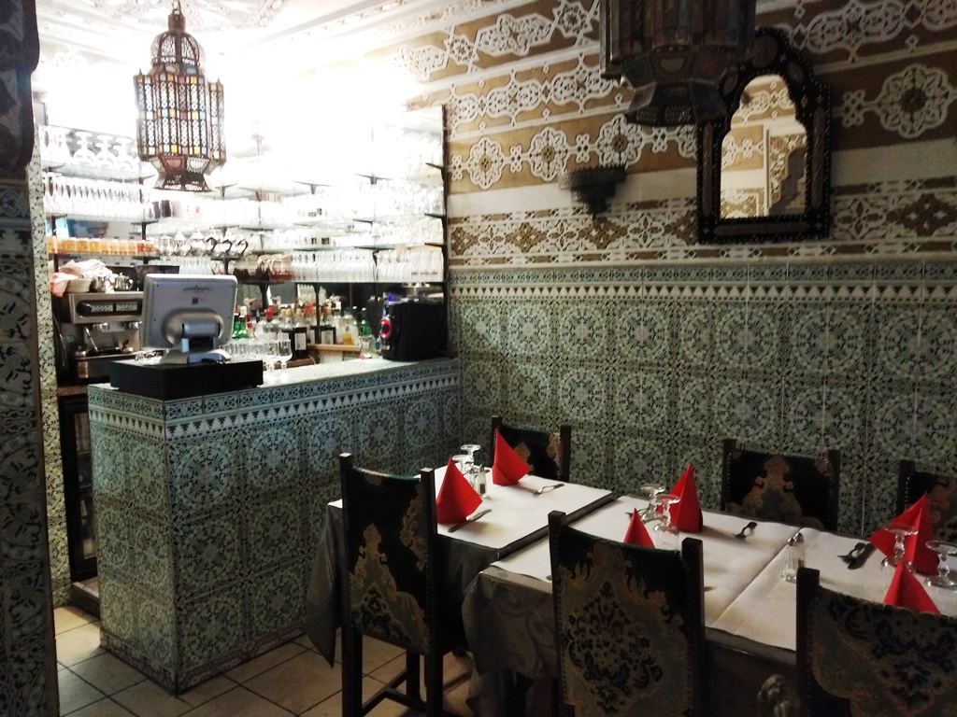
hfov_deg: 67.3
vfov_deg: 53.1
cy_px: 358
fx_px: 719
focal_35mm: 26
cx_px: 478
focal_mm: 3.46
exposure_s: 1/20
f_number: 2.2
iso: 462
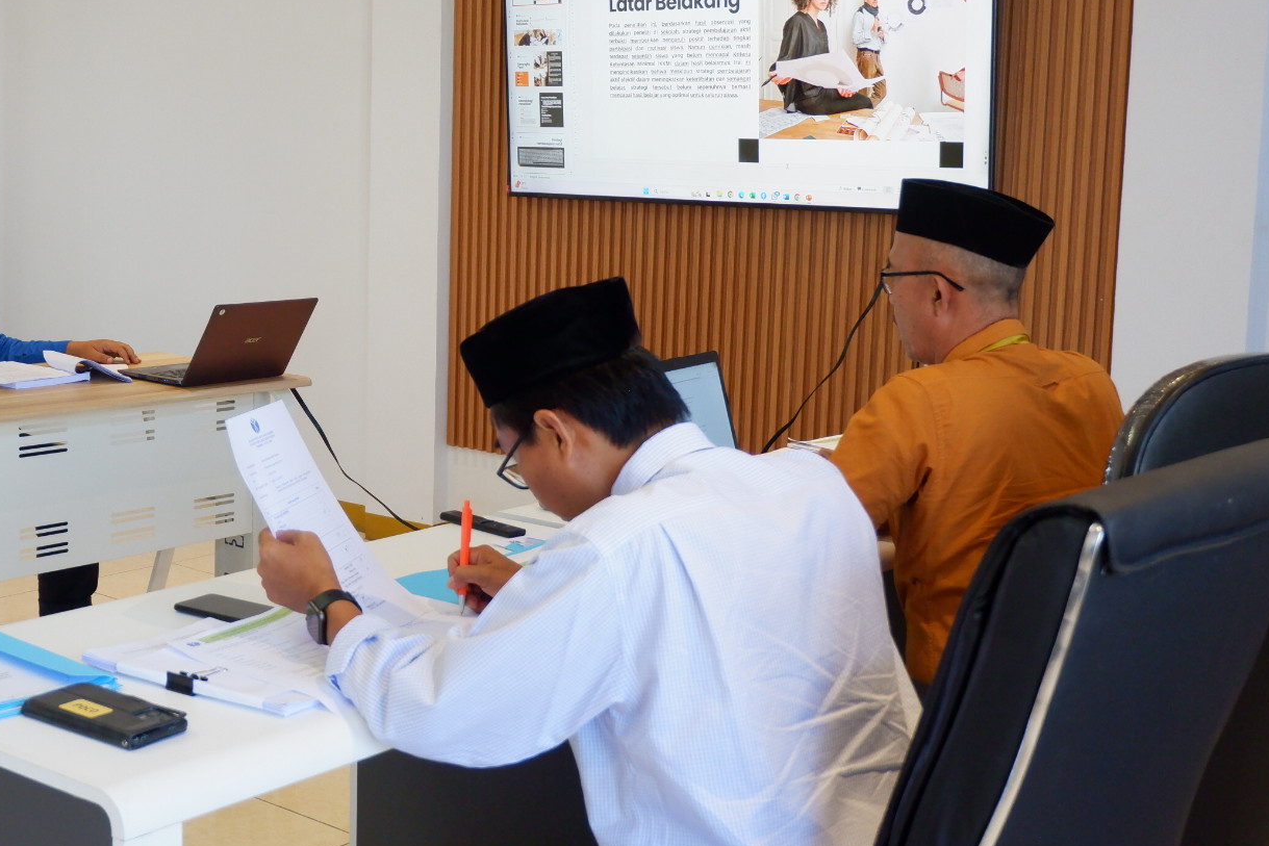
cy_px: 369
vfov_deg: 26.5
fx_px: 1798
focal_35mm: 51
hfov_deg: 38.4
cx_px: 416
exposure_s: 1/60
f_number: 4.2
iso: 1600
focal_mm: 23.2
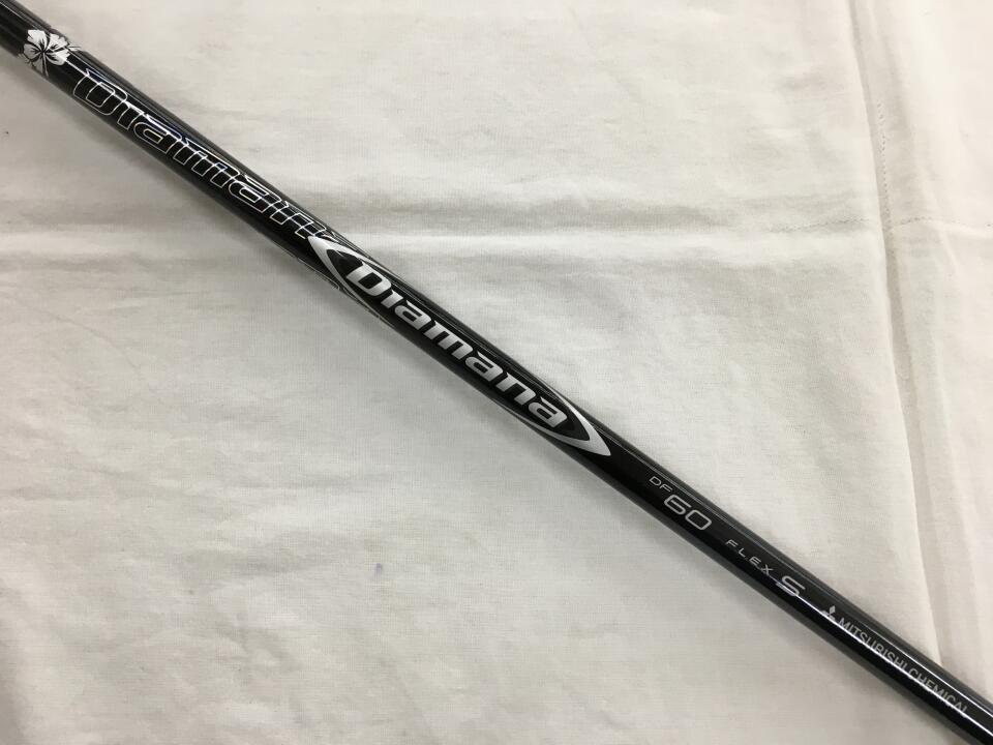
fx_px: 832
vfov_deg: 48.2
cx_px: 496
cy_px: 372
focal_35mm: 29
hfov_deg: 61.7
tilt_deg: -73.5
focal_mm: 4.15
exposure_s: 1/30
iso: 25
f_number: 2.2
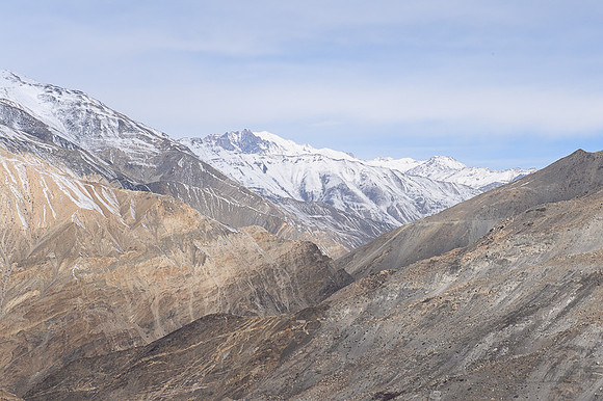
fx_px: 1172
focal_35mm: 70
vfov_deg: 19.4
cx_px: 302
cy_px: 200
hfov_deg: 28.9
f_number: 14
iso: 450
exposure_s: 1/1250
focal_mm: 70
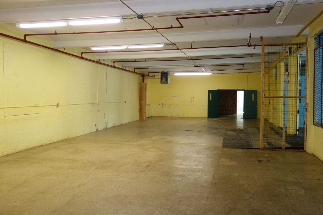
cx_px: 176
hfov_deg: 58.6
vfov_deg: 41.1
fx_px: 287
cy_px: 103
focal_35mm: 32
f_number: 1.8
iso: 160
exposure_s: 1/30
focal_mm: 10.4
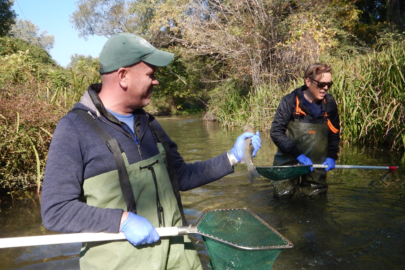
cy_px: 163
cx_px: 191
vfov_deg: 39.8
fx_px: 371
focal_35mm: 33
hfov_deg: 57.2
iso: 125
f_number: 2.8
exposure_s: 1/800
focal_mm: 4.3
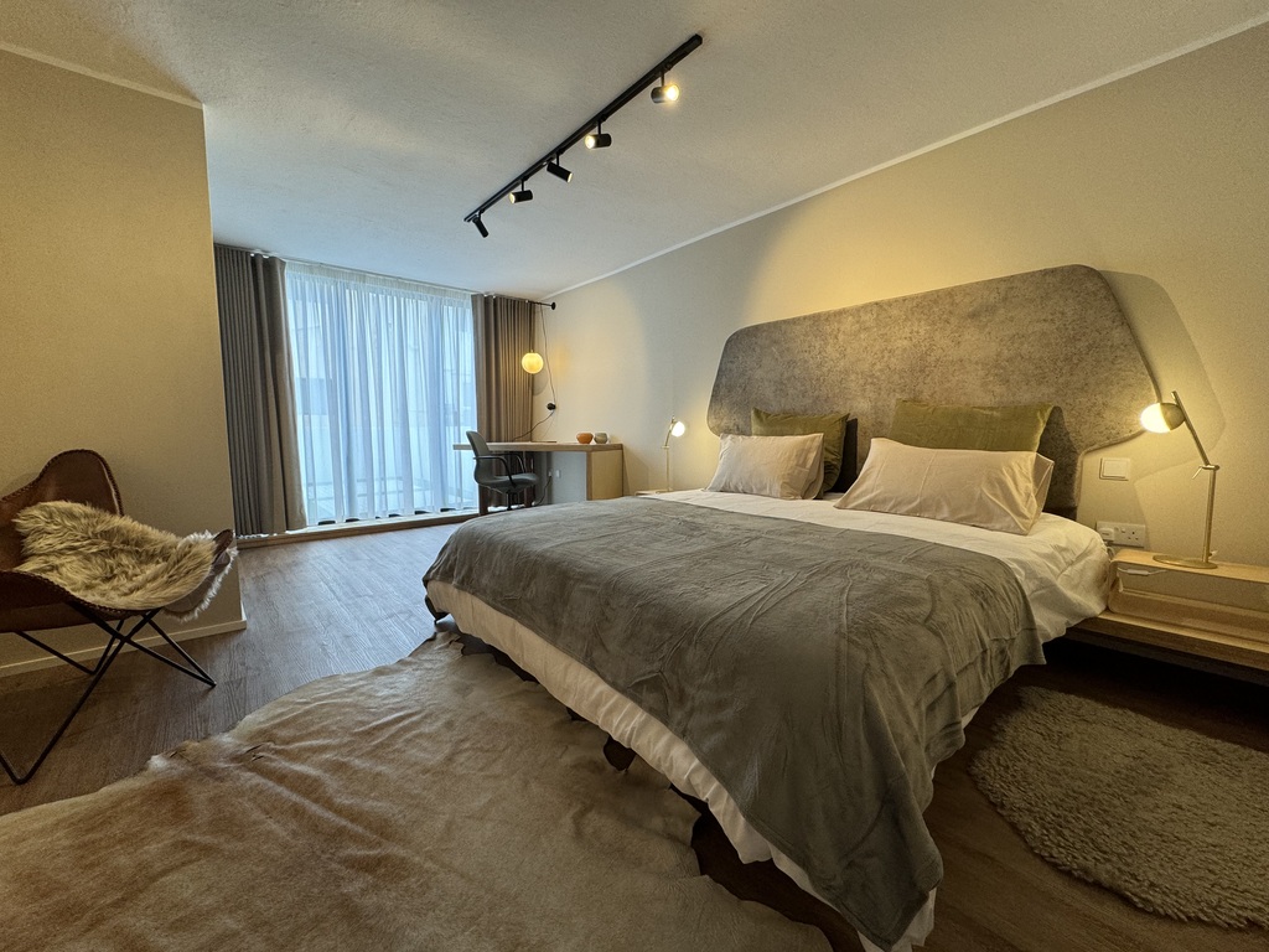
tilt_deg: -5.3
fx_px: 513
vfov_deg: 85.7
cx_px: 634
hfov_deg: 102.1
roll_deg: -0.7
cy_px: 476
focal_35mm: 14
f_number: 2.2
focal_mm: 2.22
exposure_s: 1/100
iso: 100
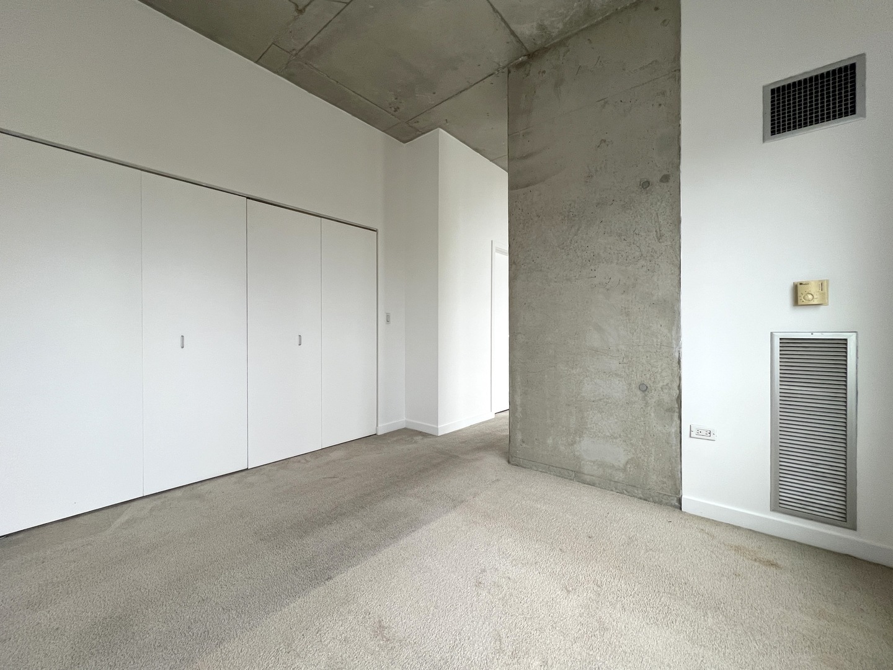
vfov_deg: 89.9
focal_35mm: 13
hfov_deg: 106.2
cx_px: 446
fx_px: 335
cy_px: 335
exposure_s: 1/99
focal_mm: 1.57
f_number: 1.8
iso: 200
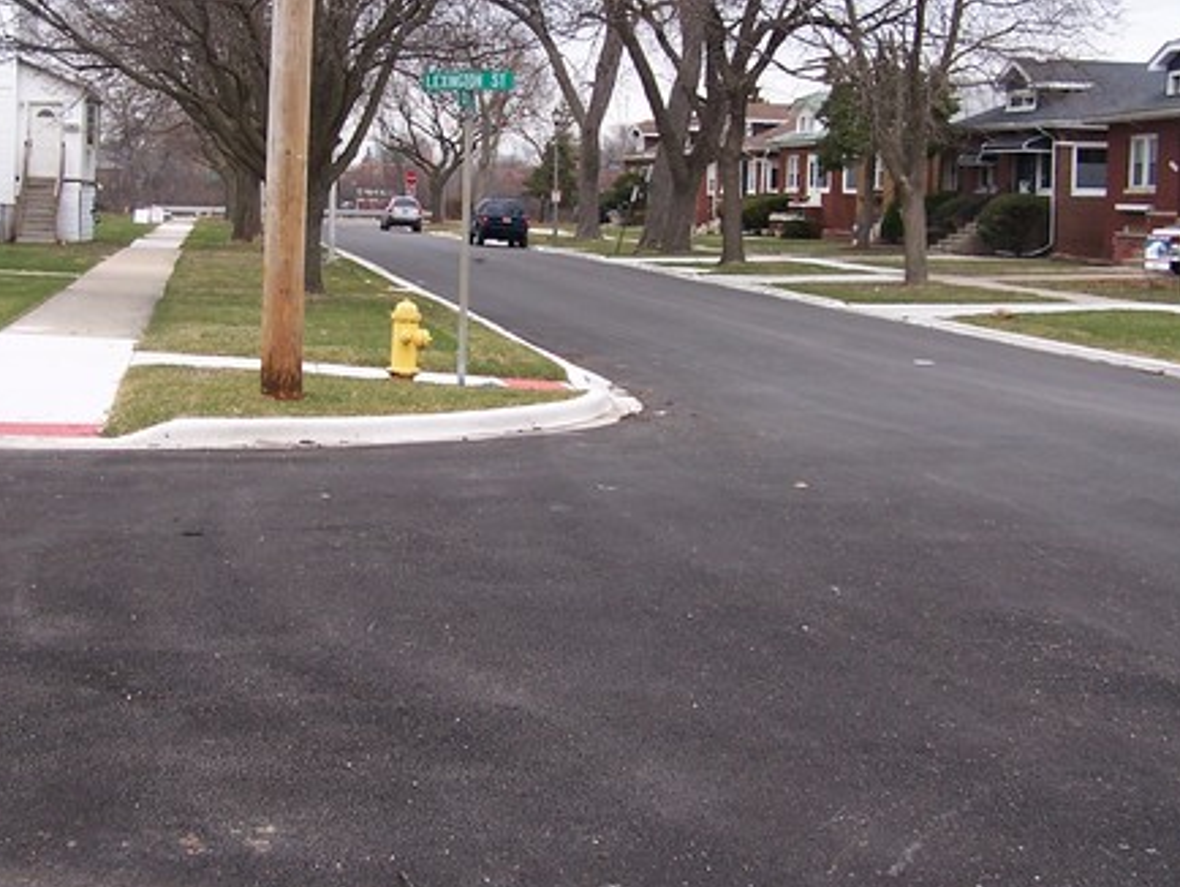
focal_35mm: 56
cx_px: 522
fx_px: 1910
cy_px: 346
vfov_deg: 26.1
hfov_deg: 34.3
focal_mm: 6.3
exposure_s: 1/125
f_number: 2.8
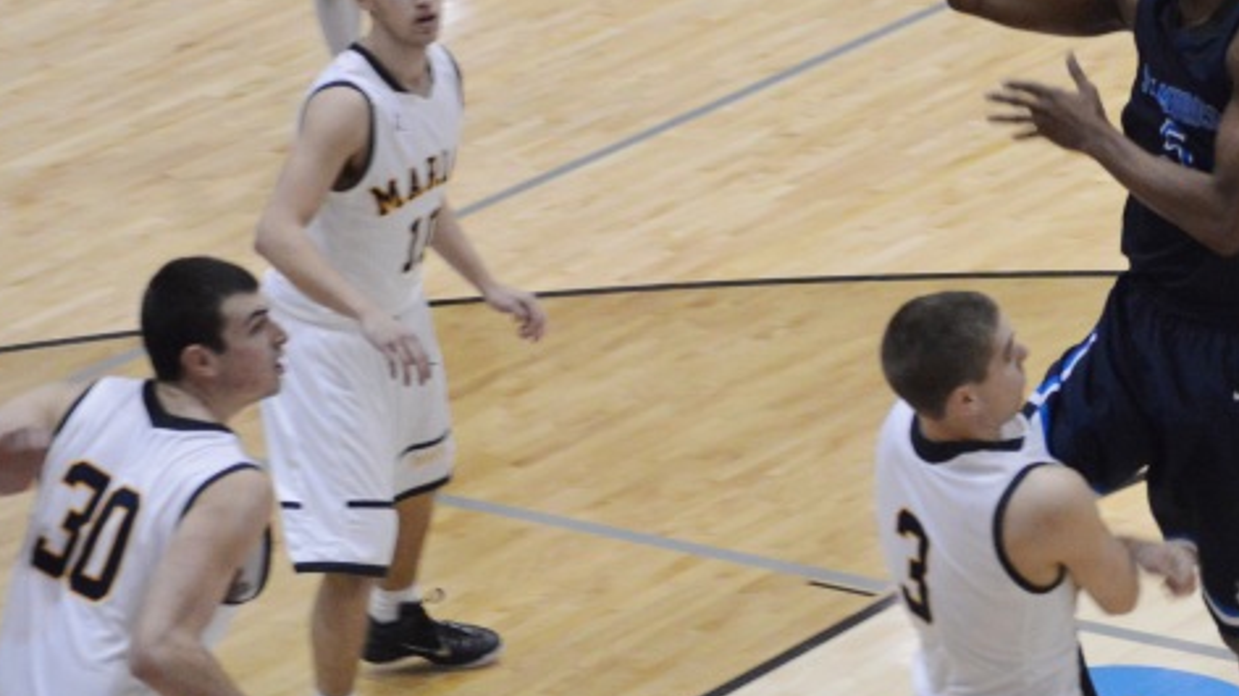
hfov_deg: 13.9
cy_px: 341
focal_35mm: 155
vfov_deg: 7.8
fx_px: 5090
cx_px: 802
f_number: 4.2
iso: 3200
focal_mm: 66
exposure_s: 1/250
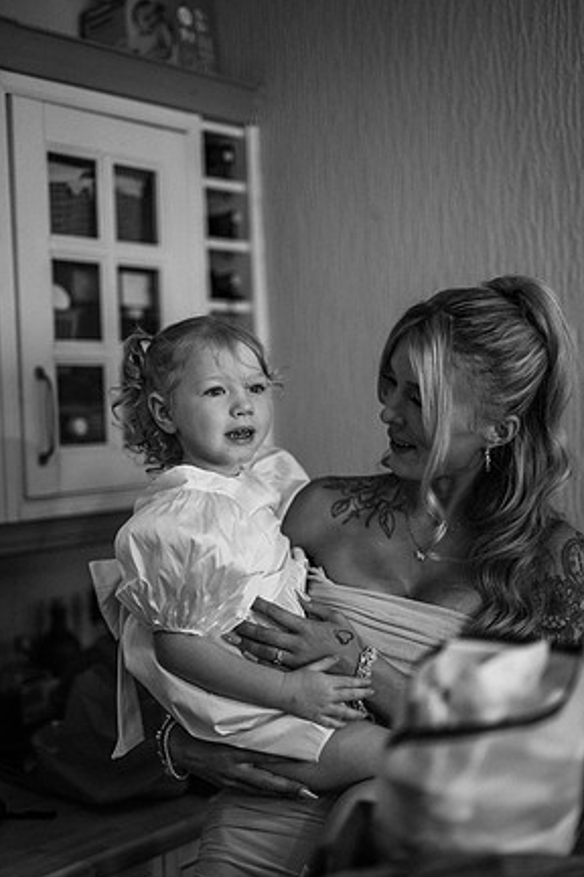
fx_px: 1267
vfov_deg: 38.2
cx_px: 286
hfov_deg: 26.0
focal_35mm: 52
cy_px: 452
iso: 400
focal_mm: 50
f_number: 1.4
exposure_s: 1/250
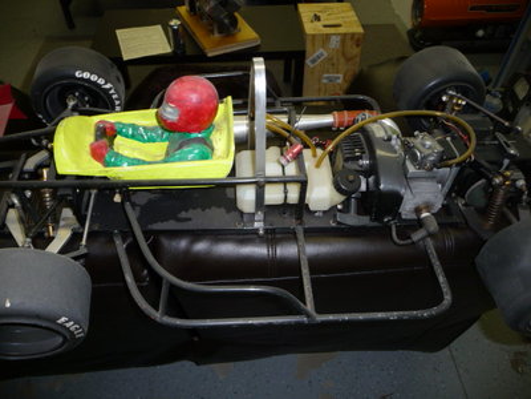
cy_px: 200
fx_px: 430
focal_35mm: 28
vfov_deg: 49.7
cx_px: 266
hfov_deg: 63.4
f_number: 3.3
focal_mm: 4.7
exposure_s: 1/30
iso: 100
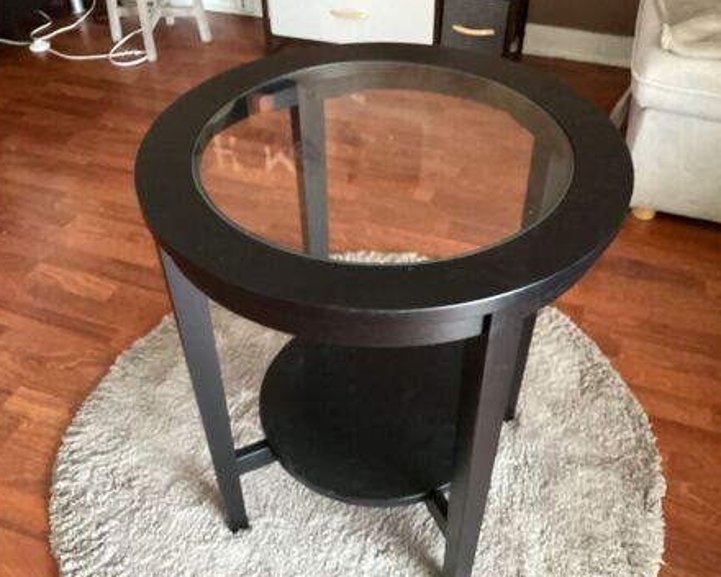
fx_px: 704
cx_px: 372
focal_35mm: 33
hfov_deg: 54.2
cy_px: 290
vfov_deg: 44.5
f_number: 2.4
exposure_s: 1/24
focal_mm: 3.3
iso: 800
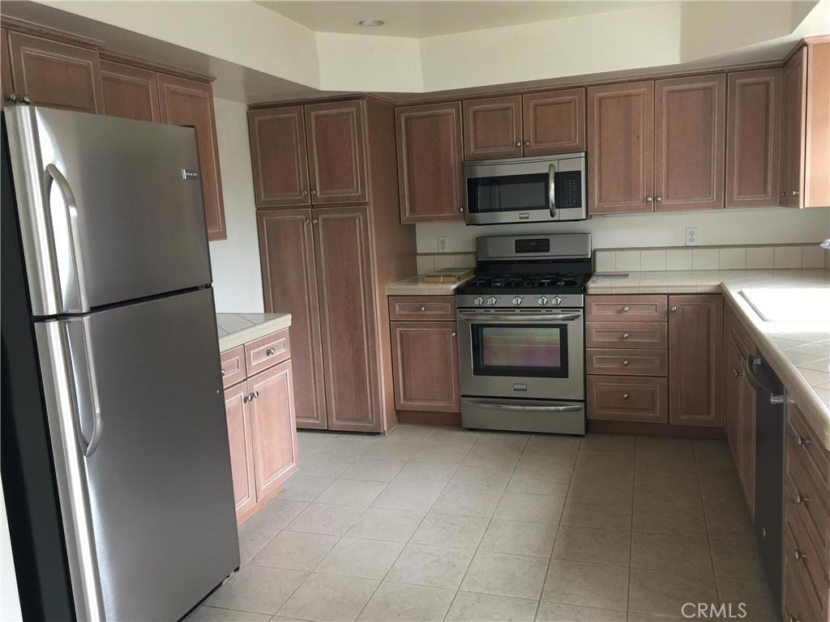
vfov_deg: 48.2
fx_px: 695
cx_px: 415
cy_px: 311
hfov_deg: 61.7
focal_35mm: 29
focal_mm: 4.15
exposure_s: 1/15
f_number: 2.2
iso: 40
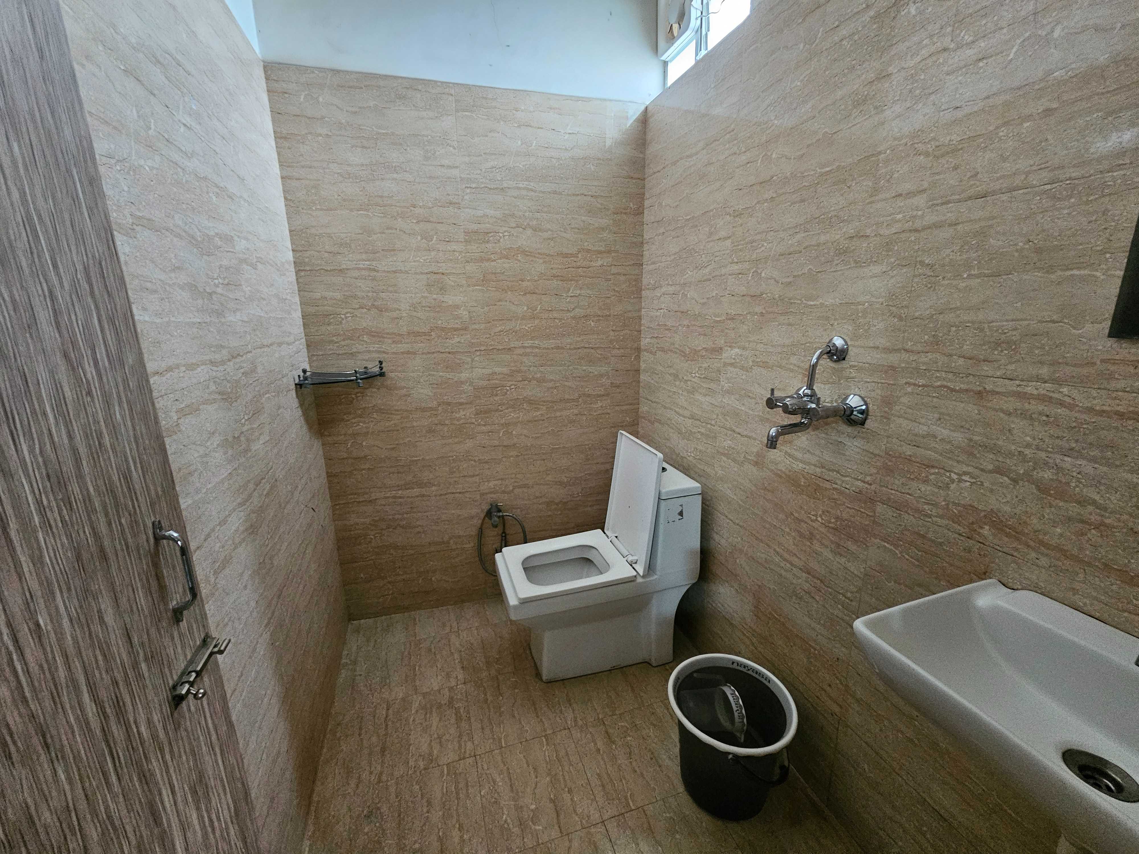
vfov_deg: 89.9
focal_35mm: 13
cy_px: 427
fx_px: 428
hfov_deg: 106.2
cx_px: 570
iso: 640
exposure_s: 1/33.3
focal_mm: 2.2
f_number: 2.2
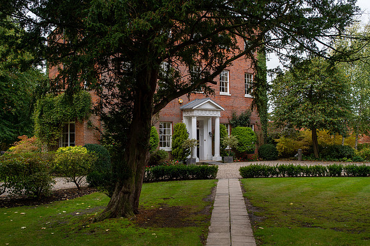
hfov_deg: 54.5
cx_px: 185
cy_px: 123
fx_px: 360
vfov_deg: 37.8
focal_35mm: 35
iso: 125
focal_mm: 35
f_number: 6.3
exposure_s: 1/200
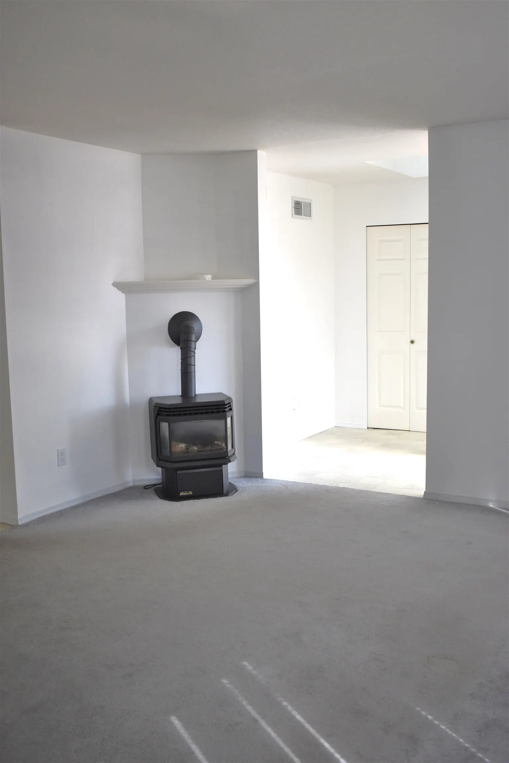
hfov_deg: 36.9
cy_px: 382
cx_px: 254
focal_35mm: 36
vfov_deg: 53.1
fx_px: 763
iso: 640
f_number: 4
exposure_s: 1/250
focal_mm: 24
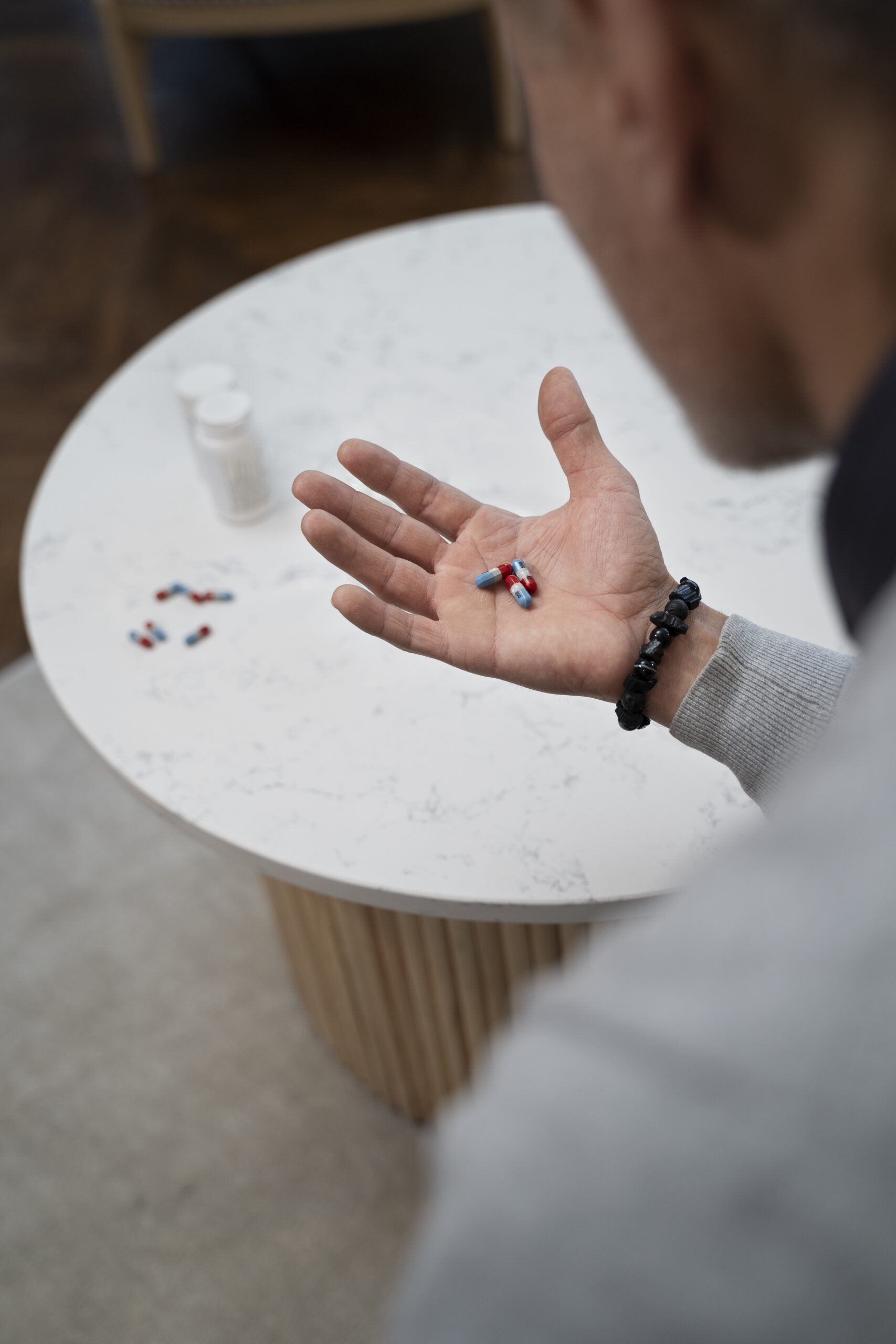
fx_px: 1605
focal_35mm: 43
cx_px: 448
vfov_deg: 45.4
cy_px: 672
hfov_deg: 31.2
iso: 640
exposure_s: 1/160
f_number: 2.8
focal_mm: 43
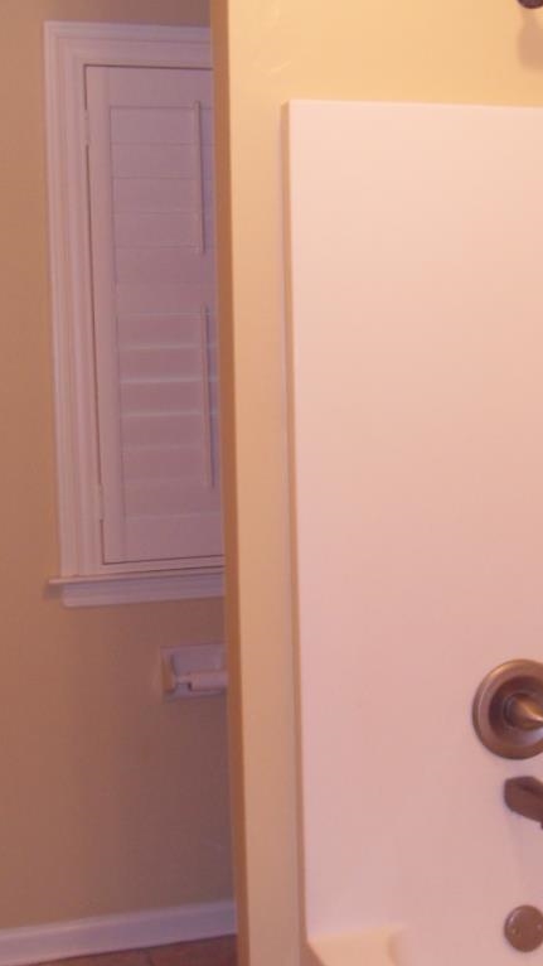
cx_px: 281
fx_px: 1305
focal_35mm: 51
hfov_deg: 23.5
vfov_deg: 40.6
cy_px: 483
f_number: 3.5
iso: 200
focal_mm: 6.3
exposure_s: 1/45
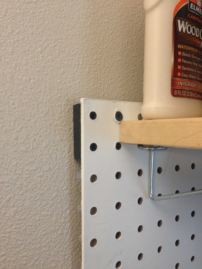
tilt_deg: +4.4
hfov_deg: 42.9
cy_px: 134
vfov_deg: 55.4
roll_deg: +2.8
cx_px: 101
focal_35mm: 33
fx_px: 257
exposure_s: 1/20
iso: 200
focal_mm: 4.12
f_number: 2.4
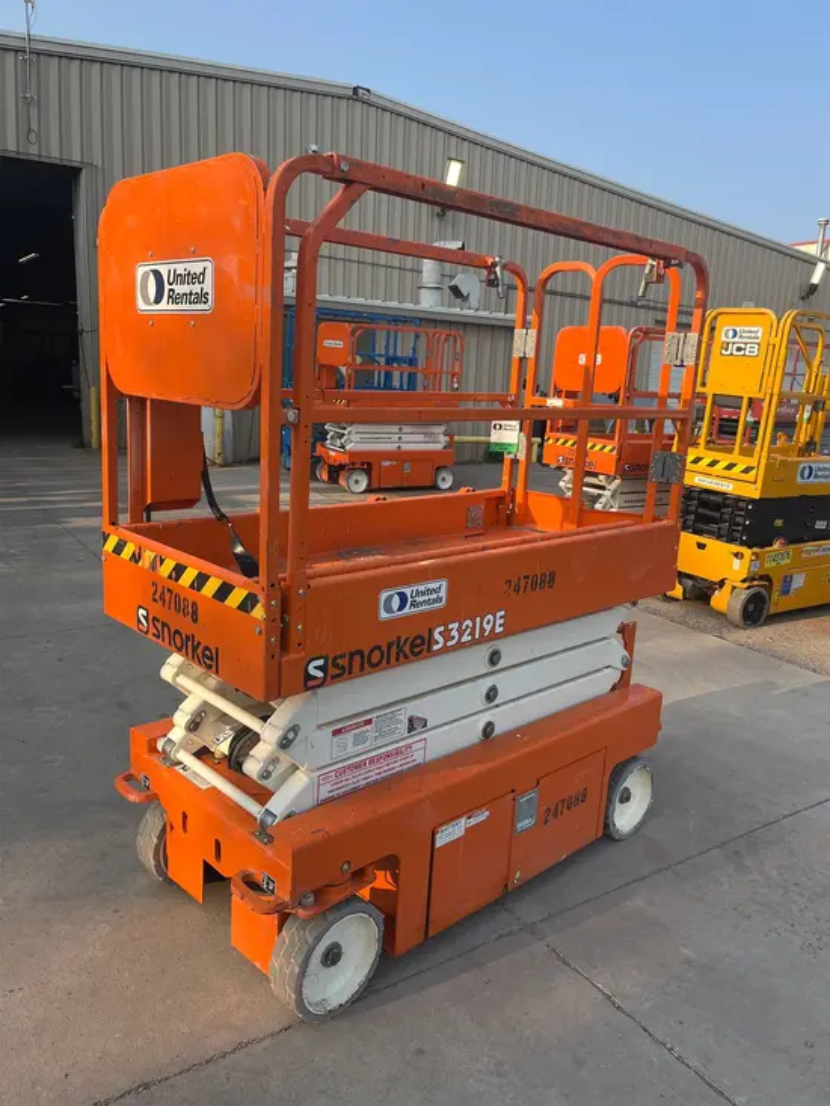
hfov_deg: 53.1
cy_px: 553
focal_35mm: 26
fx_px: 831
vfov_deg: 67.3
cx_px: 415
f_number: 1.6
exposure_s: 1/951
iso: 50
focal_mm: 5.1
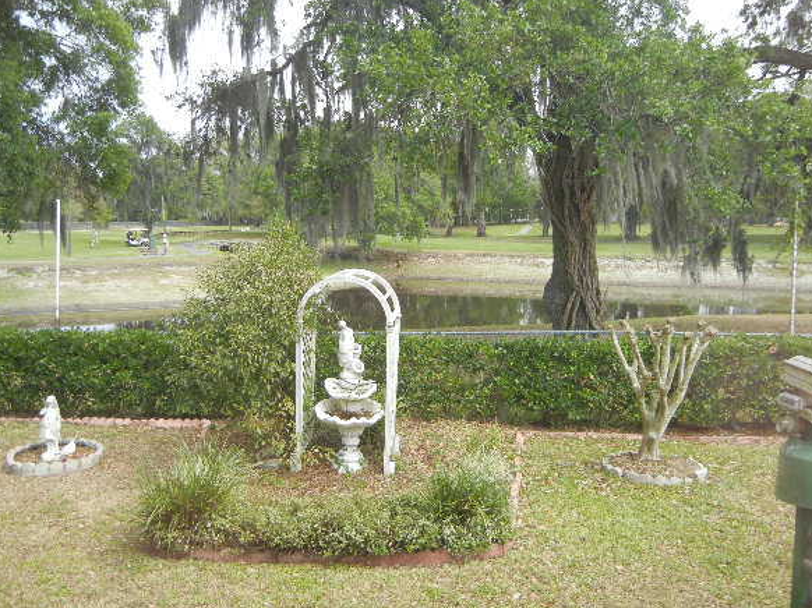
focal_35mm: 33
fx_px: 774
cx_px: 396
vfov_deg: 42.9
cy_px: 310
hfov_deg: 55.4
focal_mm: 5.4
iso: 160
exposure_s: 1/133
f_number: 3.5
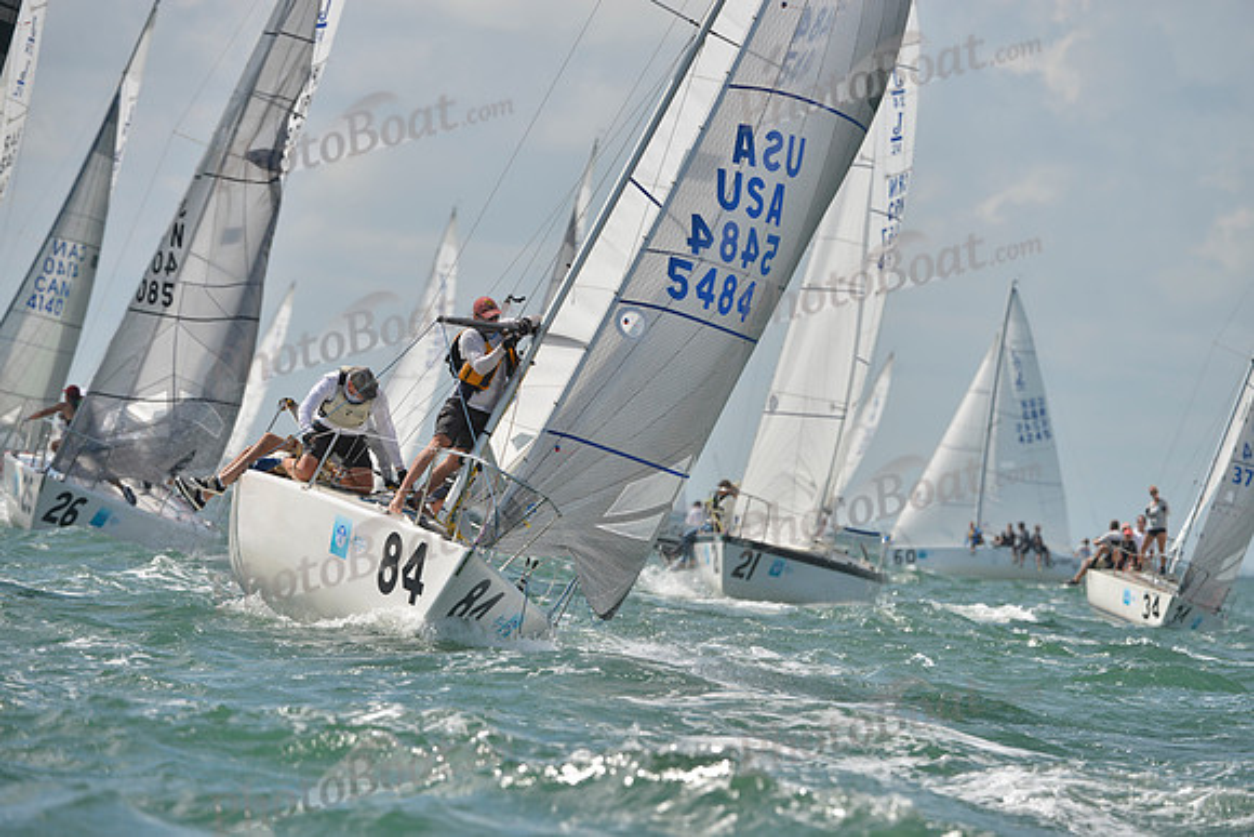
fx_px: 7665
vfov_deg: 6.2
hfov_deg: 9.4
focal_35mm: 220
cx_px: 627
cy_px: 418
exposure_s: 1/1250
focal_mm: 220
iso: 200
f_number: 6.3
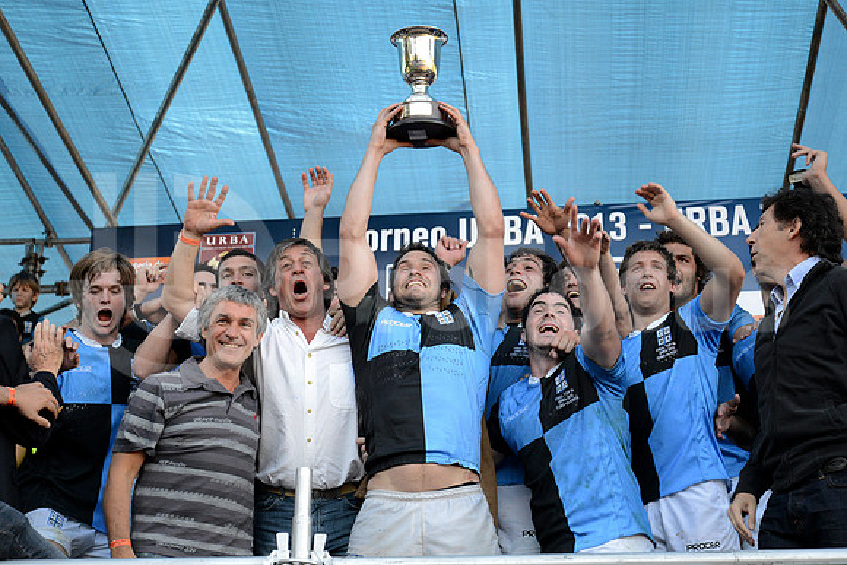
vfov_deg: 24.2
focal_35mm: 56
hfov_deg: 35.6
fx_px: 1318
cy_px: 282
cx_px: 424
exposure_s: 1/500
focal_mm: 56
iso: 1600
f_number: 4.2
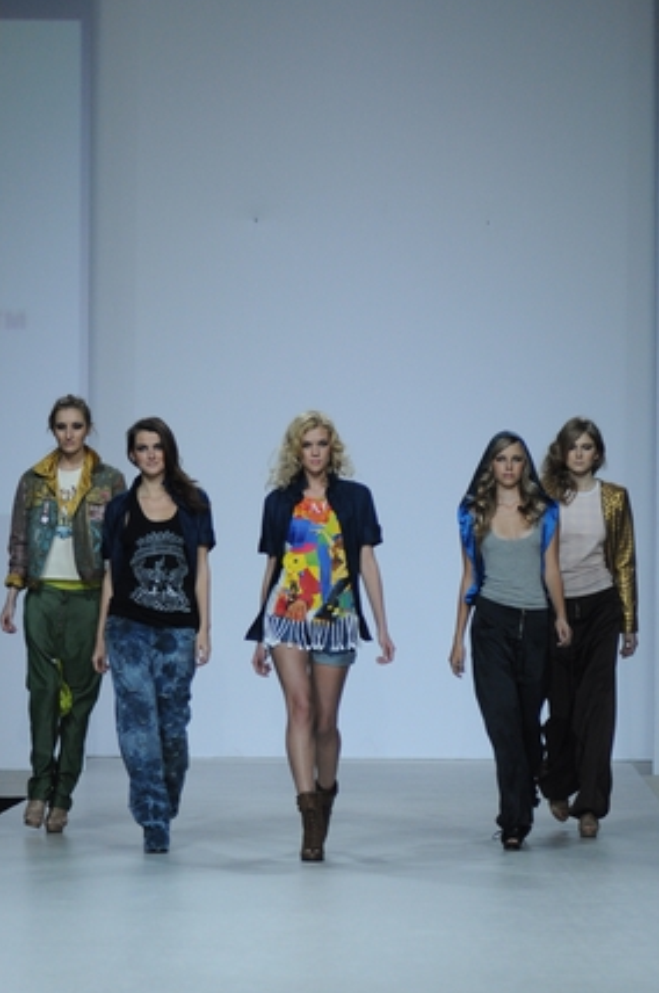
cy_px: 594
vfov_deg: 10.1
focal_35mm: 204
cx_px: 352
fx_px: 5619
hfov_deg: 6.7
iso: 800
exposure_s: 1/200
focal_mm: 112
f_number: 3.2
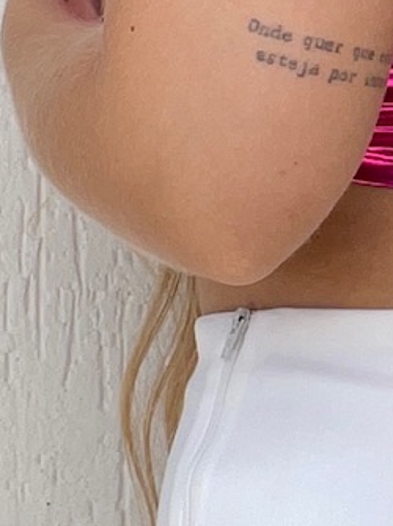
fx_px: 2789
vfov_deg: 10.7
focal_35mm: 184
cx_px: 616
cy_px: 85
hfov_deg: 7.9
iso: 25
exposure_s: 1/246
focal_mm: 2.71
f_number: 2.2
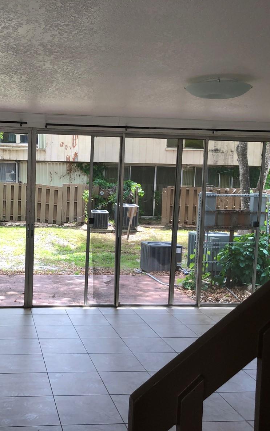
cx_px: 46
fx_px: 471
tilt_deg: -5.0
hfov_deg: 31.0
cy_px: 214
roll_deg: -1.5
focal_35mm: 40
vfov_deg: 49.3
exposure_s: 1/120
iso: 25
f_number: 1.8
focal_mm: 4
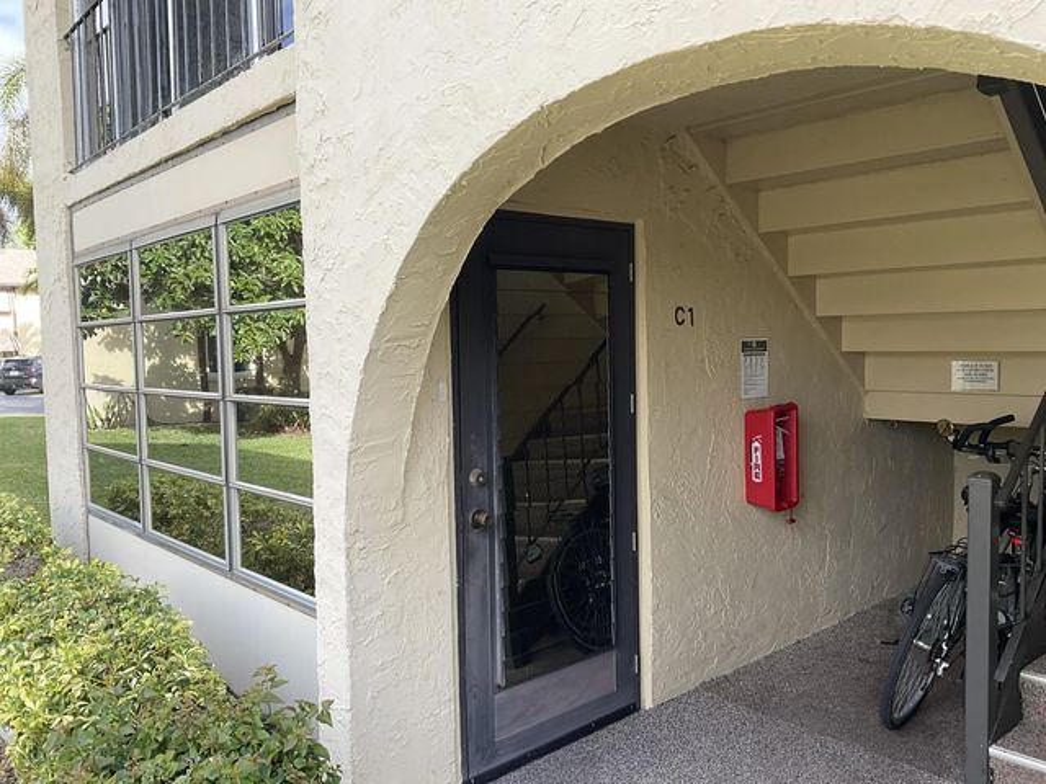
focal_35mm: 29
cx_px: 523
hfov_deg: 61.7
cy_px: 392
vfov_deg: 48.2
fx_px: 876
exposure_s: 1/235
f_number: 1.8
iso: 16
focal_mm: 3
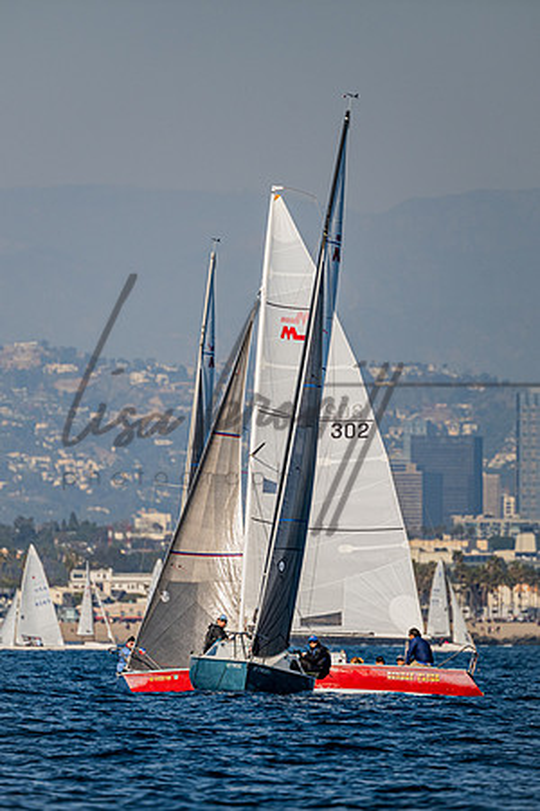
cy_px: 406
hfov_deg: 2.3
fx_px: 13499
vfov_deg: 3.4
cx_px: 165
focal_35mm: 600
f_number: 5.6
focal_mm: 400
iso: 400
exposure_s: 1/4000
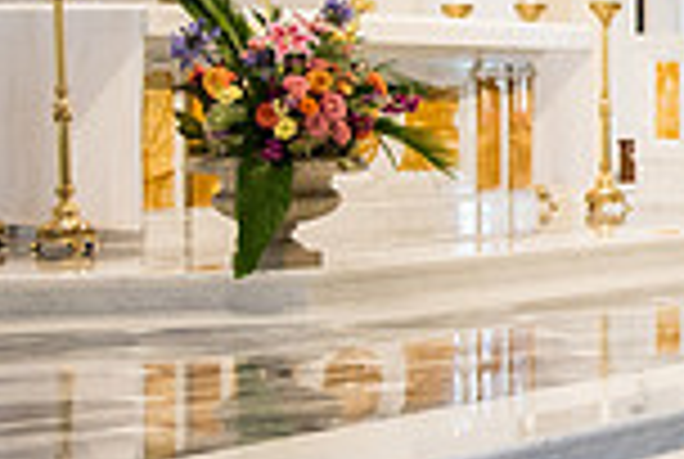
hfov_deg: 14.5
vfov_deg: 11.1
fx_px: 2361
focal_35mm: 124
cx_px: 1241
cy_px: 155
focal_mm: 32
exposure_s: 1/200
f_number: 2.8
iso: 1000
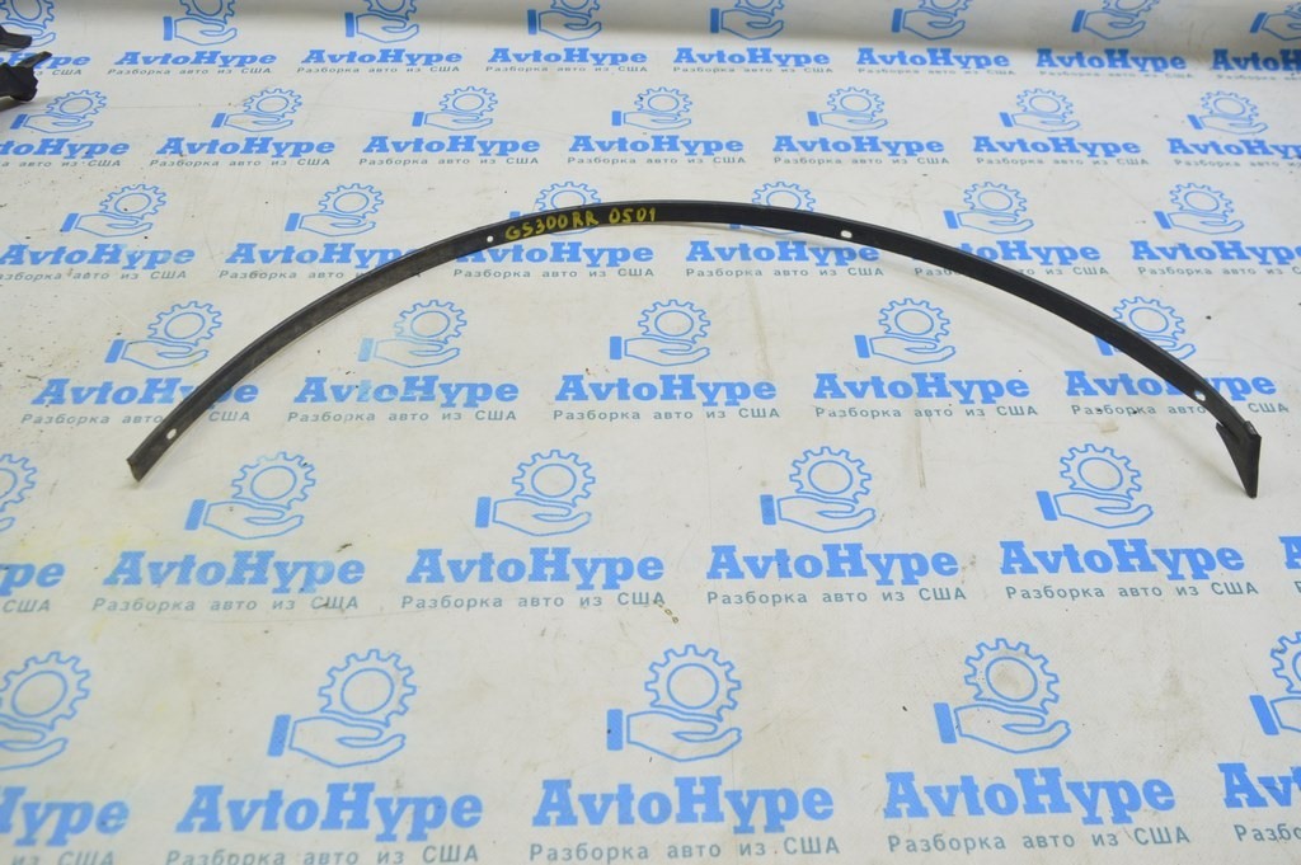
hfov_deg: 62.0
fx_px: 1083
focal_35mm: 30
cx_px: 650
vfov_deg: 43.5
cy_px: 432
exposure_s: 1/20
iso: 400
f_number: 5.6
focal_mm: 20
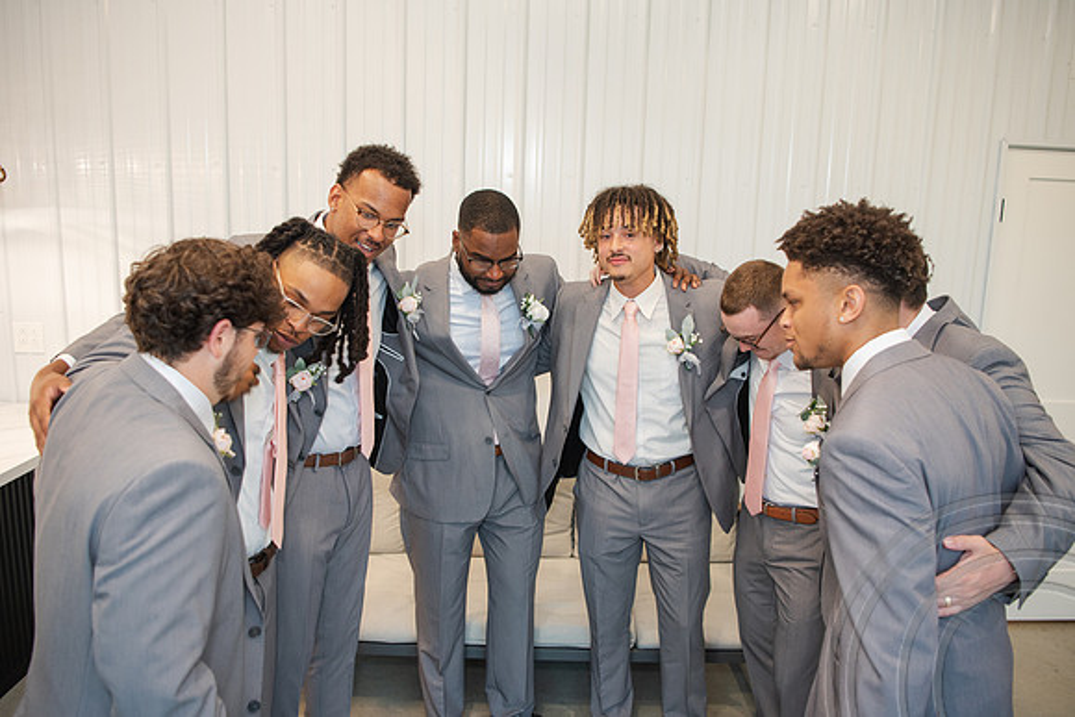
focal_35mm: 27
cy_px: 359
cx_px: 530
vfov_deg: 48.6
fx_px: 794
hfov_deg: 68.2
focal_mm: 24
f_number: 2.8
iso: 500
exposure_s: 1/100
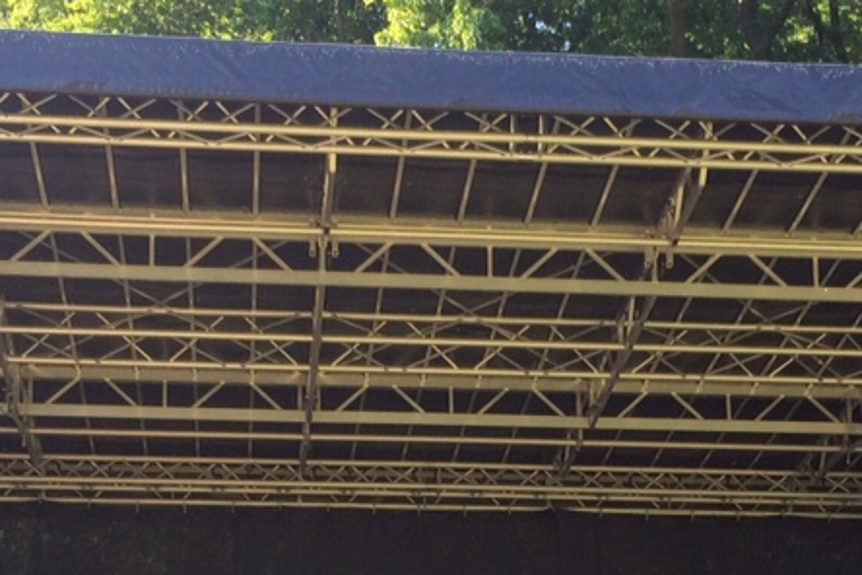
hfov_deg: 23.4
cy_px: 676
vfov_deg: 15.2
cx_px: 495
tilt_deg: +7.0
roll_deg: -0.2
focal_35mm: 87
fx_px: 2083
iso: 32
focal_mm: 4.15
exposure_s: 1/205
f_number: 2.2
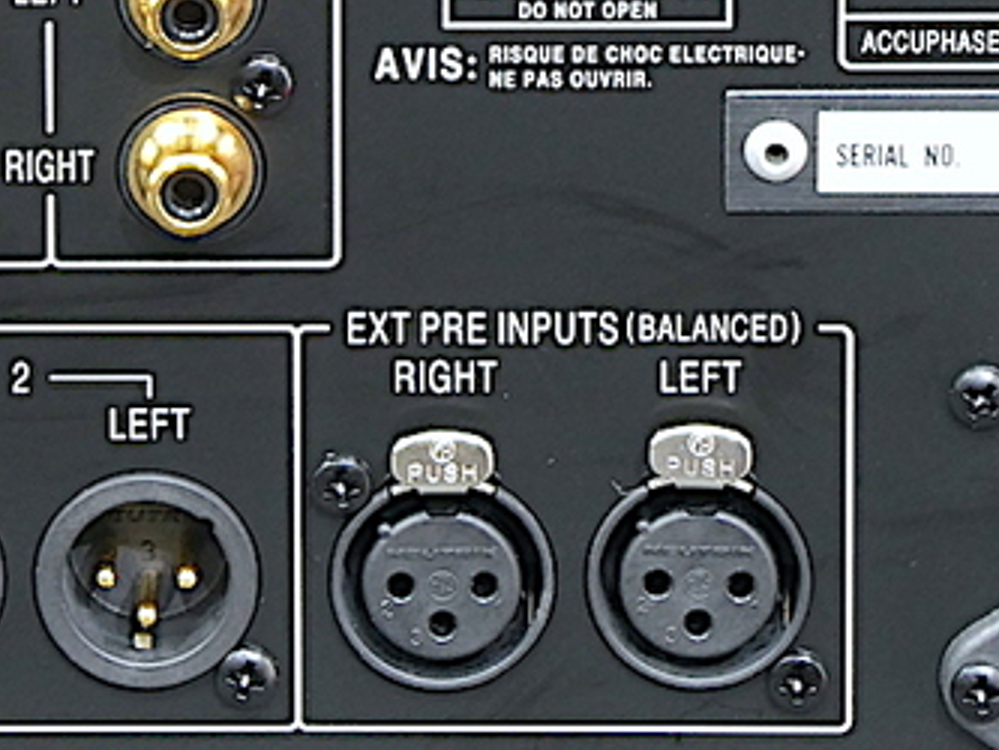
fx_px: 16658
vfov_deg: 2.6
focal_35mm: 577
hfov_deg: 3.4
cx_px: 276
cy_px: 255
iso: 200
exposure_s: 1/1.3
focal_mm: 35.8
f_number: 5.6
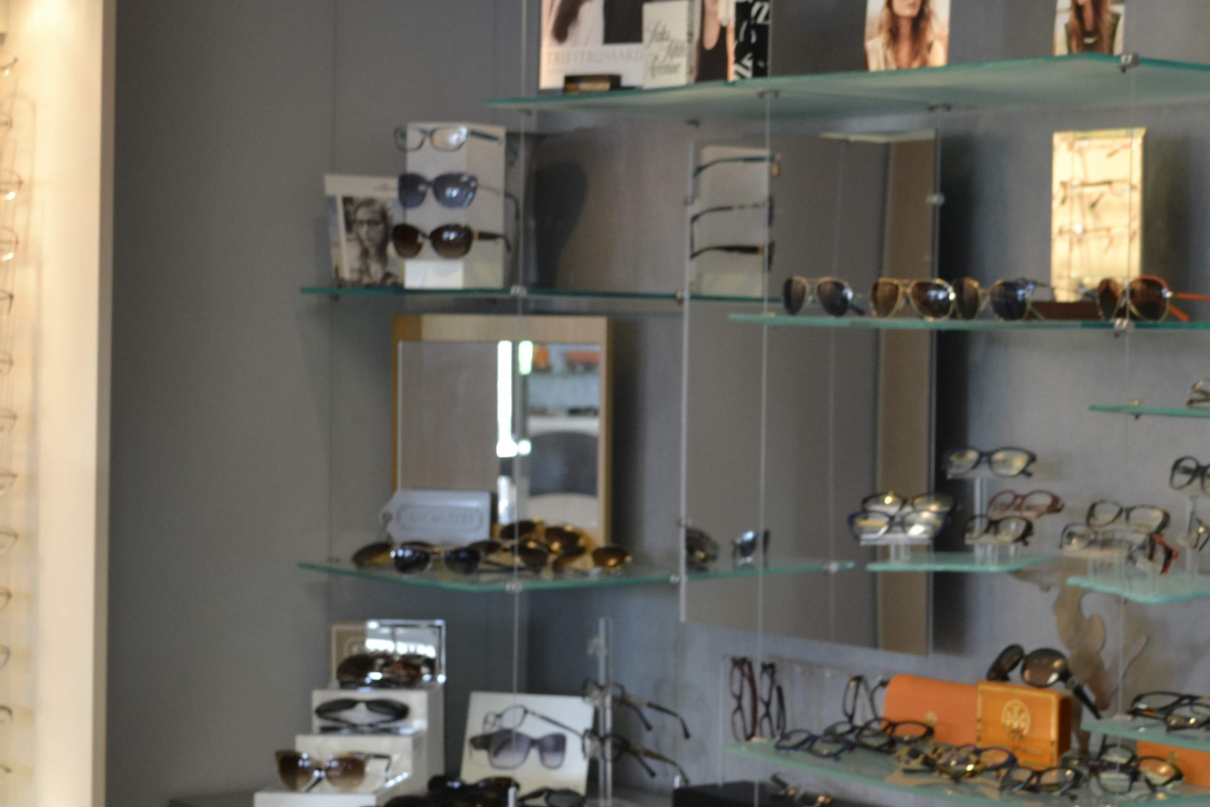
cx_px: 1155
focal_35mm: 94
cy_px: 386
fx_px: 3159
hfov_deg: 21.1
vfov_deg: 14.6
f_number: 4.8
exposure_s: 1/30
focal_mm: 32
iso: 400
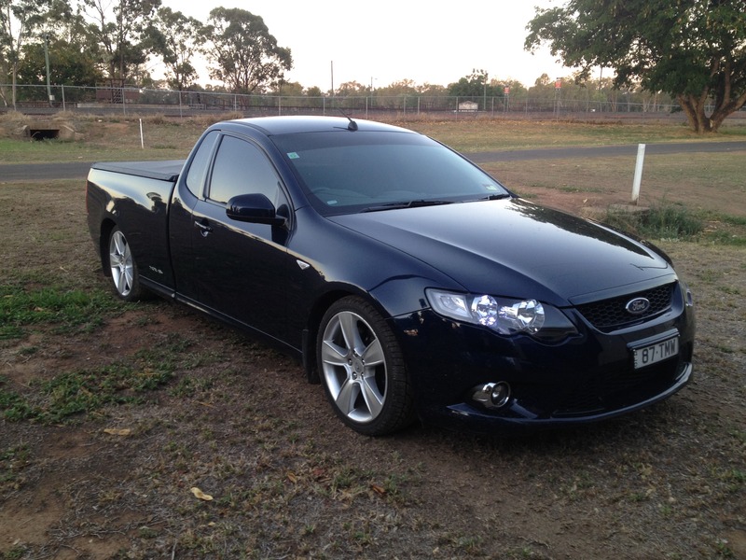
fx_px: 754
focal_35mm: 35
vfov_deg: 40.7
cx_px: 373
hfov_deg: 52.6
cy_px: 280
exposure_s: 1/40
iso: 50
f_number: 2.4
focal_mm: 4.28
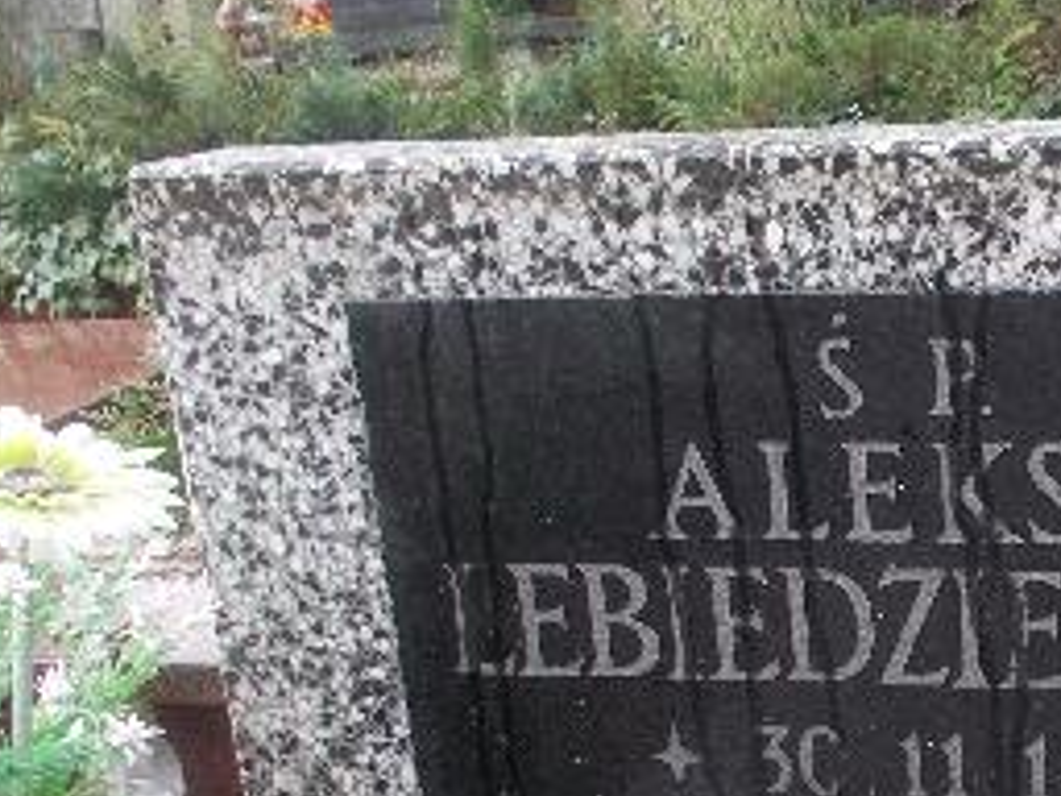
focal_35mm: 65
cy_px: 696
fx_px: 1992
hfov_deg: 28.4
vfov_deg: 22.1
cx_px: 995
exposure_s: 1/40
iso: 80
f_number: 3.2
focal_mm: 4.6
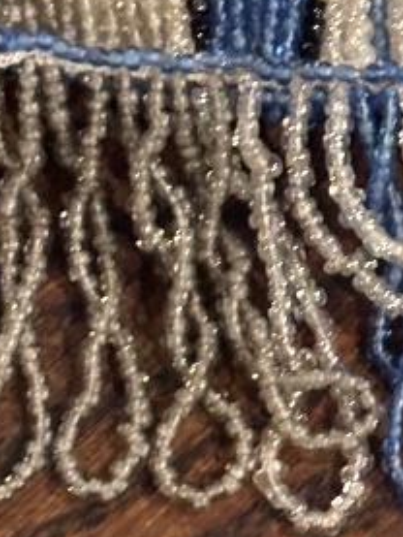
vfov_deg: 8.8
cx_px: 535
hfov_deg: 6.5
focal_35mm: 225
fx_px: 3490
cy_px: 299
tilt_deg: -74.7
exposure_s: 1/19
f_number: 1.6
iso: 400
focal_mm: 5.96
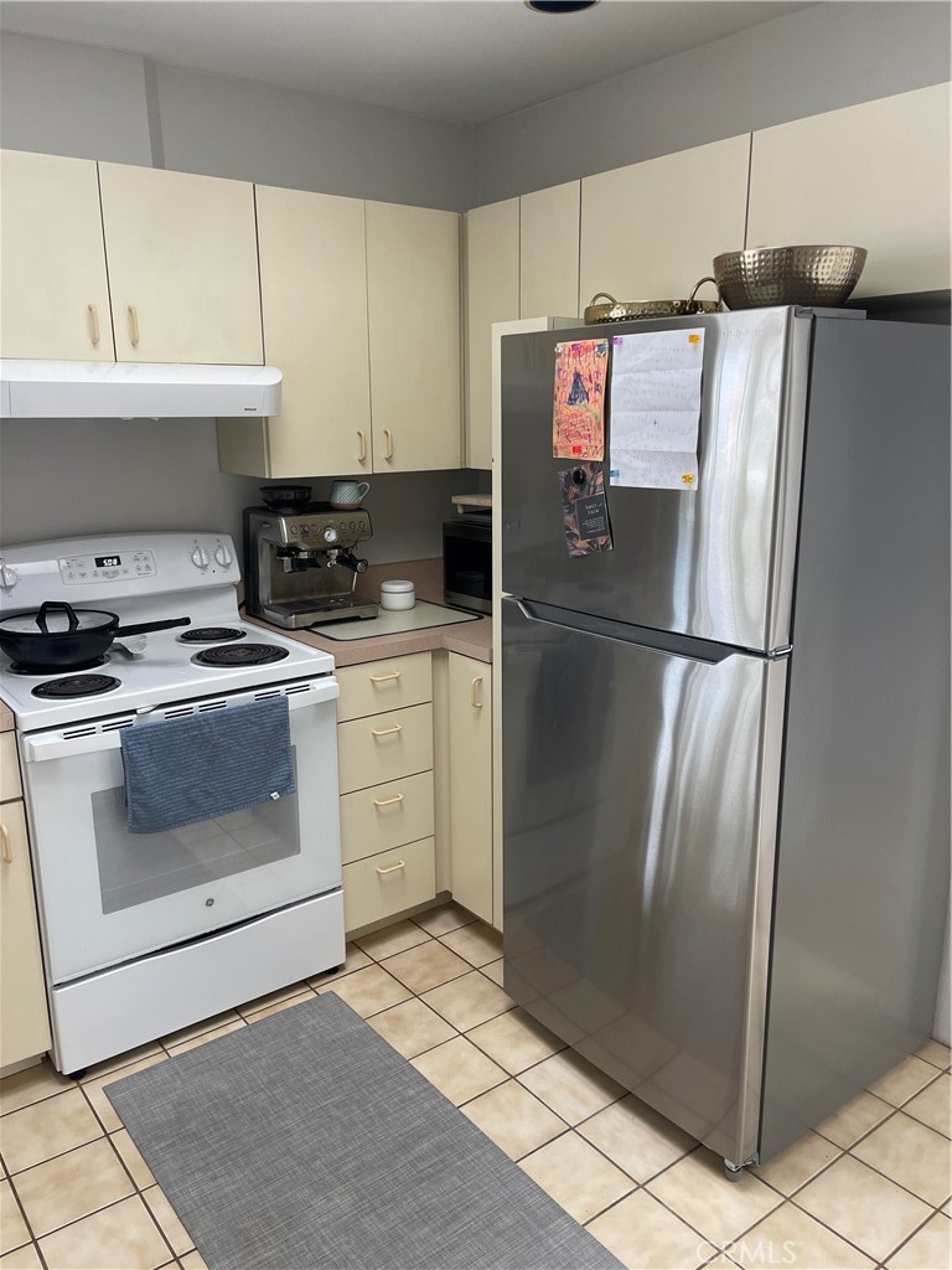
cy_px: 635
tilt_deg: -13.4
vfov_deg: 69.4
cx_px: 476
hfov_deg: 54.9
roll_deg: +0.5
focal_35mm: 25
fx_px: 917
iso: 125
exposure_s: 1/121
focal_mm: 5.1
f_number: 1.6
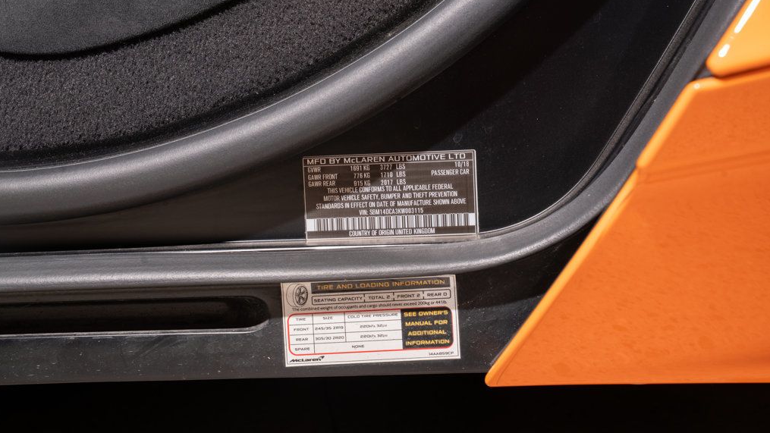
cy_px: 195
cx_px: 383
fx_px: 1511
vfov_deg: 16.3
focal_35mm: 74
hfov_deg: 28.6
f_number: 10
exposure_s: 1/50
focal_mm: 70
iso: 160
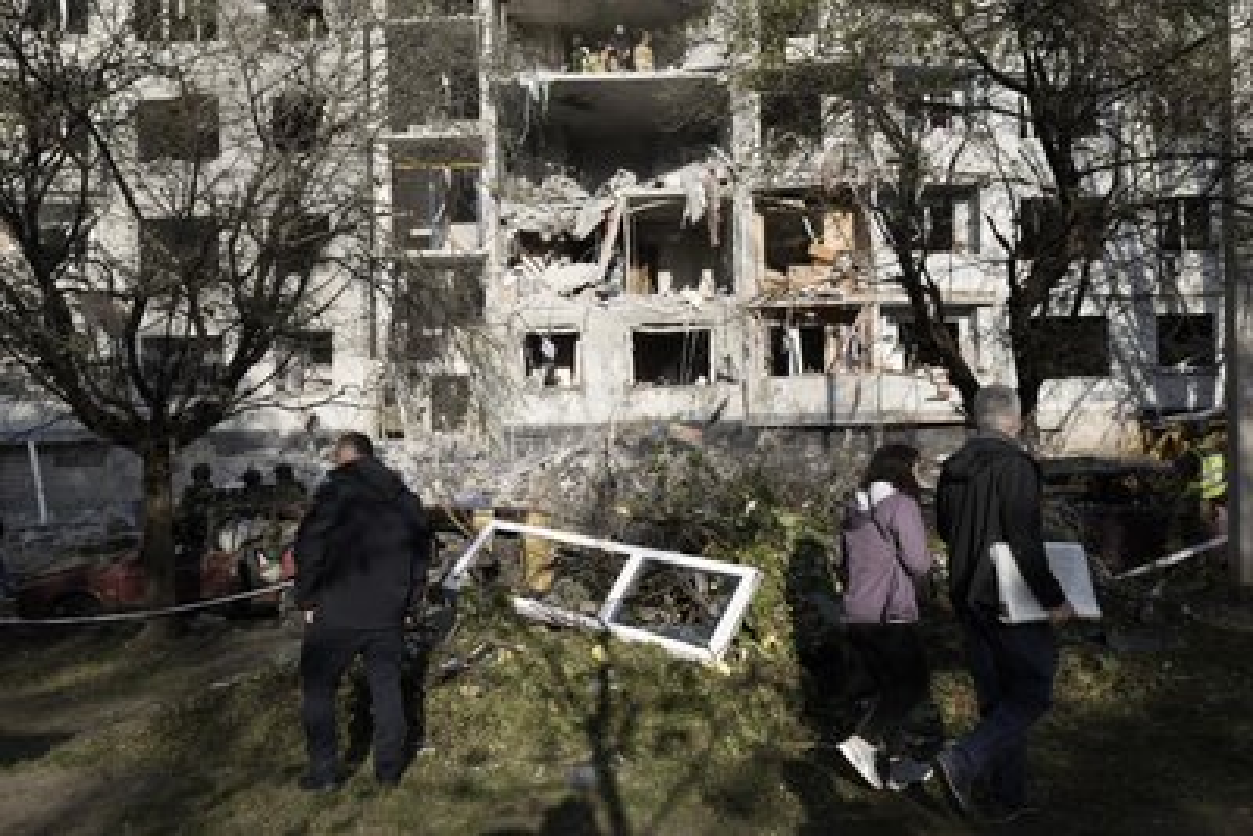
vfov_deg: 37.9
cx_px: 626
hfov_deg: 54.4
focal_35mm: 35
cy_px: 418
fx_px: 1219
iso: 200
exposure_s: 1/1600
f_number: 4
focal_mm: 35
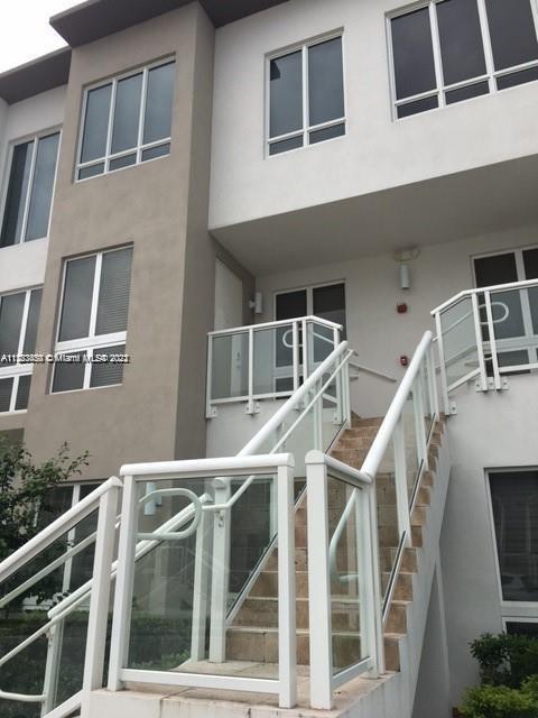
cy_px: 359
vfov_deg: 61.7
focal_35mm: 29
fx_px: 601
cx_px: 269
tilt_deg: +21.5
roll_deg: -1.5
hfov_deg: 48.2
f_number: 2.2
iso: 25
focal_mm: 4.15
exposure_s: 1/818
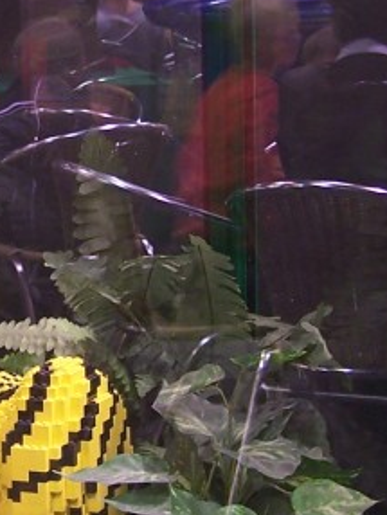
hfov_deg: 10.7
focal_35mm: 136
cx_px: -68
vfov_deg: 14.5
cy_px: 230
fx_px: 2024
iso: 80
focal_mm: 6.3
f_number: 2.8
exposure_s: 1/2
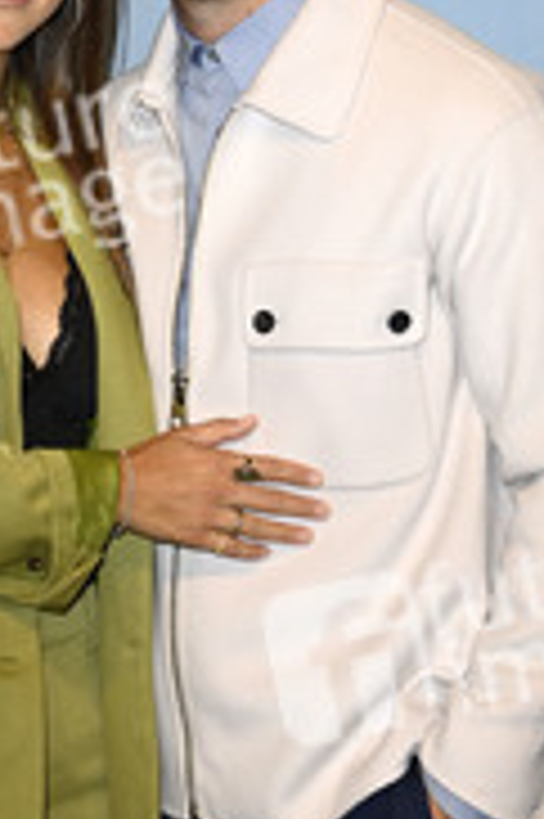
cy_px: 414
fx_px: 3883
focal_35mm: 171
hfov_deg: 8.0
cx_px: 85
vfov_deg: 12.0
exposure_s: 1/250
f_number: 5.6
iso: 250
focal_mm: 78
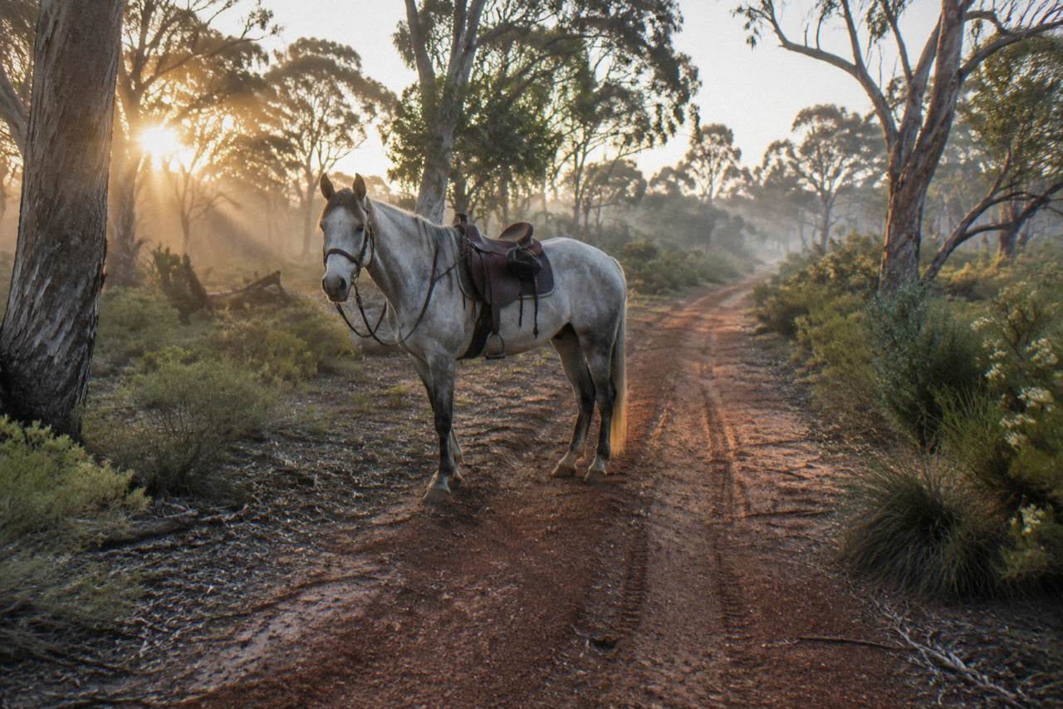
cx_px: 532
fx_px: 1033
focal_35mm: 35
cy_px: 354
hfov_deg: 54.4
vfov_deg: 37.8
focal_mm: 35
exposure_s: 1/320
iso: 500
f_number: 10
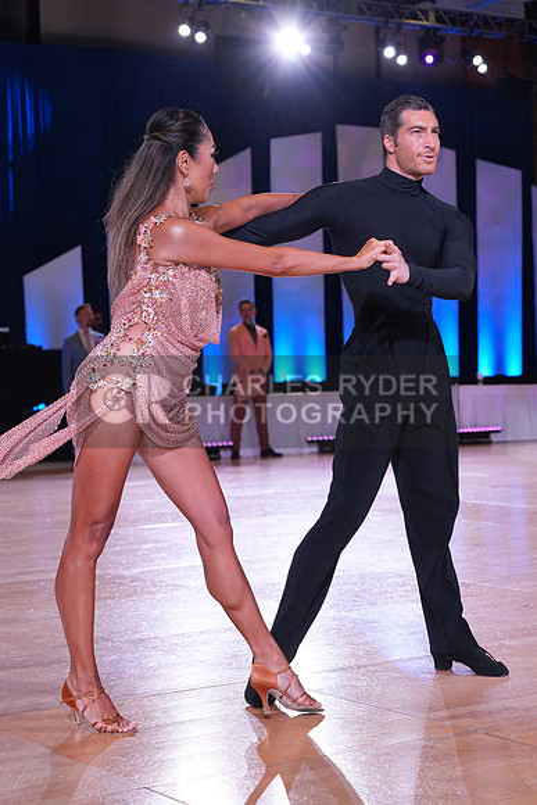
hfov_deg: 19.5
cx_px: 268
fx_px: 1565
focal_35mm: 70
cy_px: 402
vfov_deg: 28.8
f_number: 5.6
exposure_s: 1/250
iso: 2500
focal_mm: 70
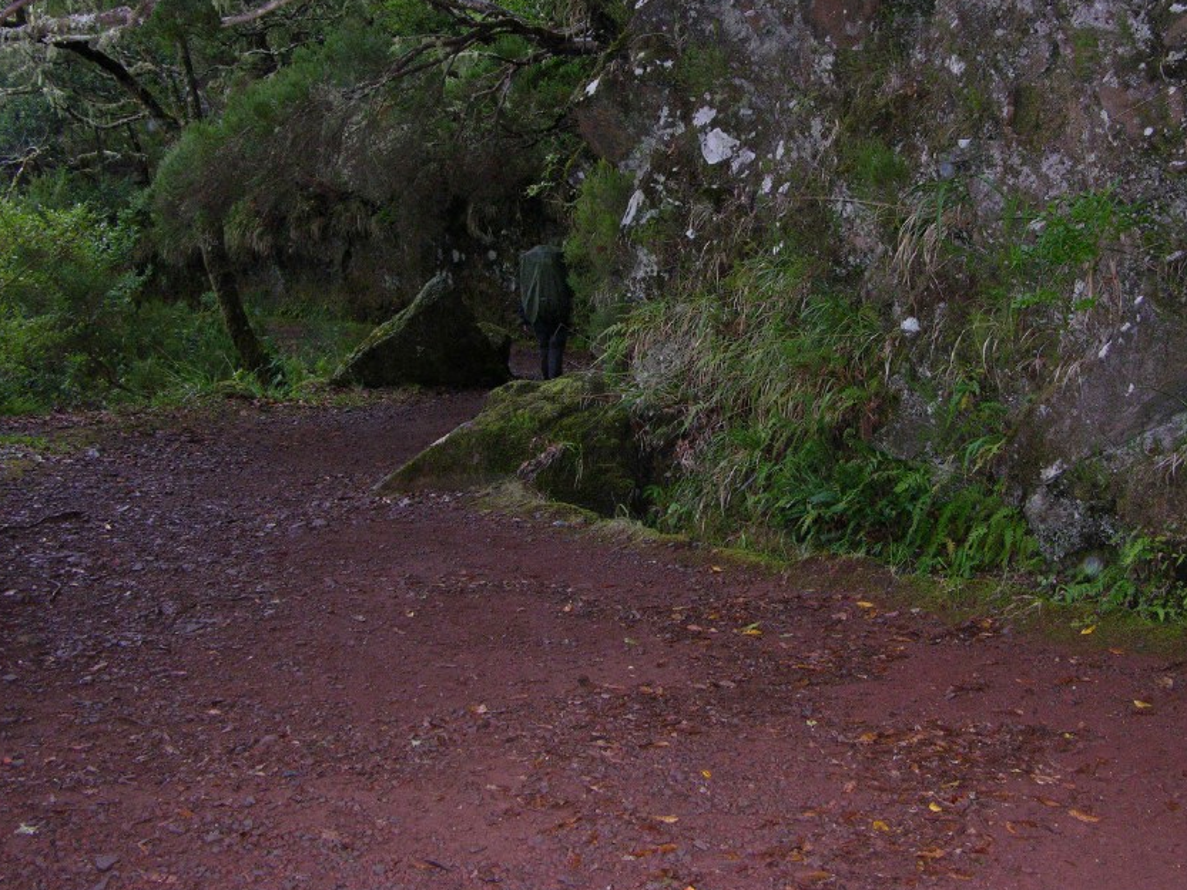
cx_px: 643
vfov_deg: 33.5
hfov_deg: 43.8
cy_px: 360
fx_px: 1475
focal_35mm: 43
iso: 200
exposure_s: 1/60.1
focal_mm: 8.9
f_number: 2.8
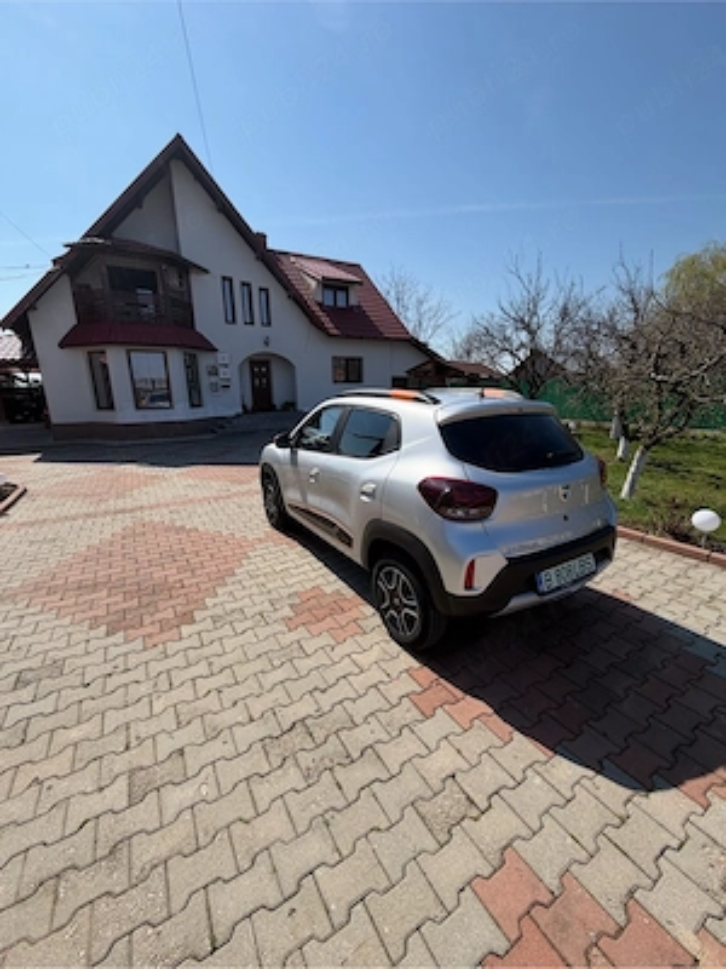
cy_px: 484
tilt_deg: -14.3
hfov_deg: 85.7
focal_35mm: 14
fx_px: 391
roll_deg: +1.0
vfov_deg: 102.1
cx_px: 363
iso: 20
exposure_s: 1/1001
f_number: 2.2
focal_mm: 2.22
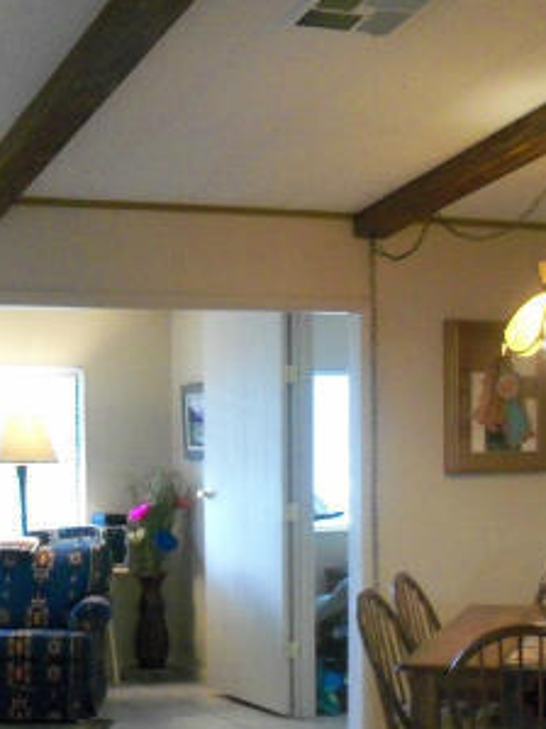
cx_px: 324
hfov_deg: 19.6
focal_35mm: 75
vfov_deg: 25.6
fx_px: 1578
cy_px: 561
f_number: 3
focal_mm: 6.3
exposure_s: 1/20
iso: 400
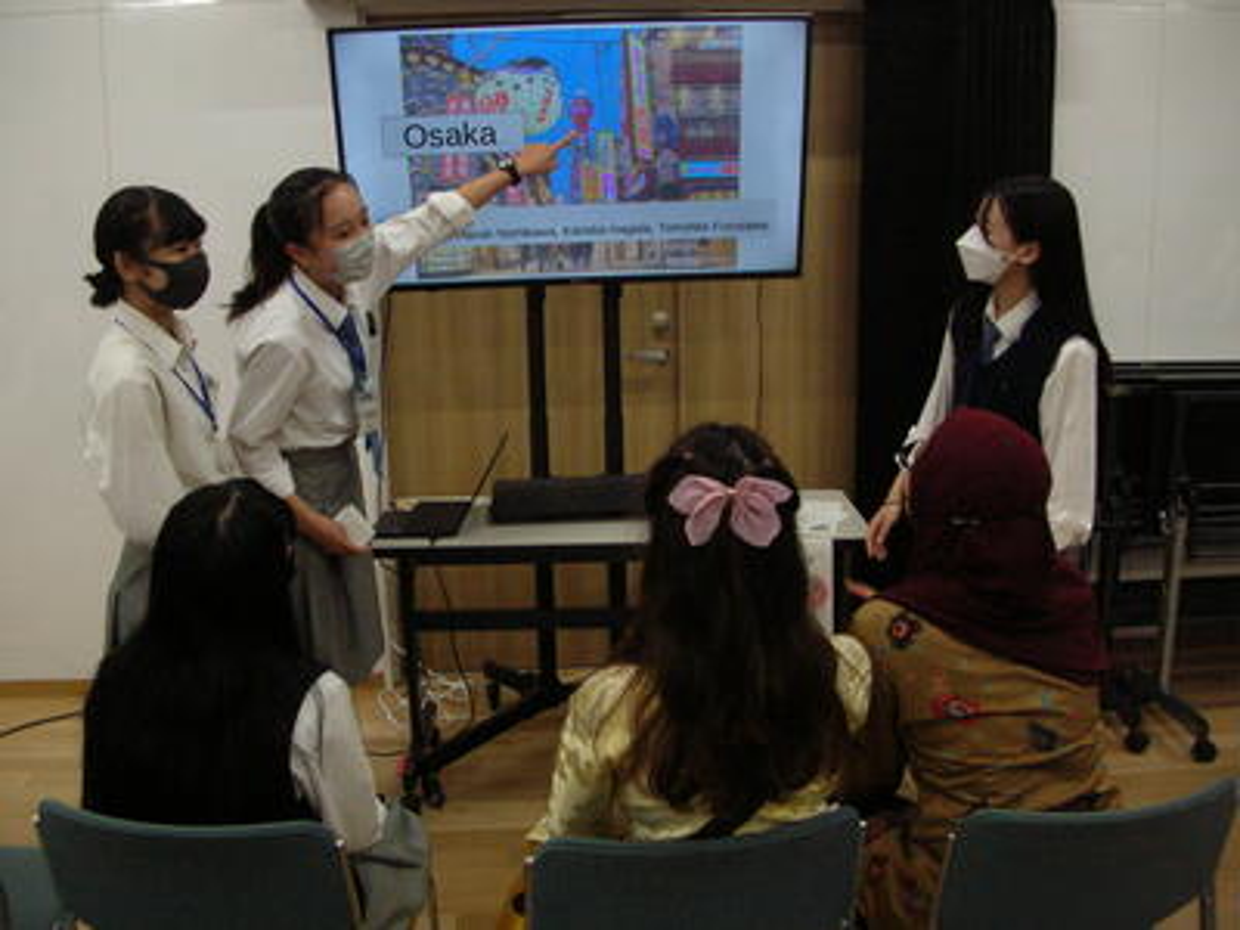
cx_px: 620
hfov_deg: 52.6
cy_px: 465
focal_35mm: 35
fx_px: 1254
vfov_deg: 40.7
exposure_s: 1/90
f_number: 2.8
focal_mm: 5.8
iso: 200
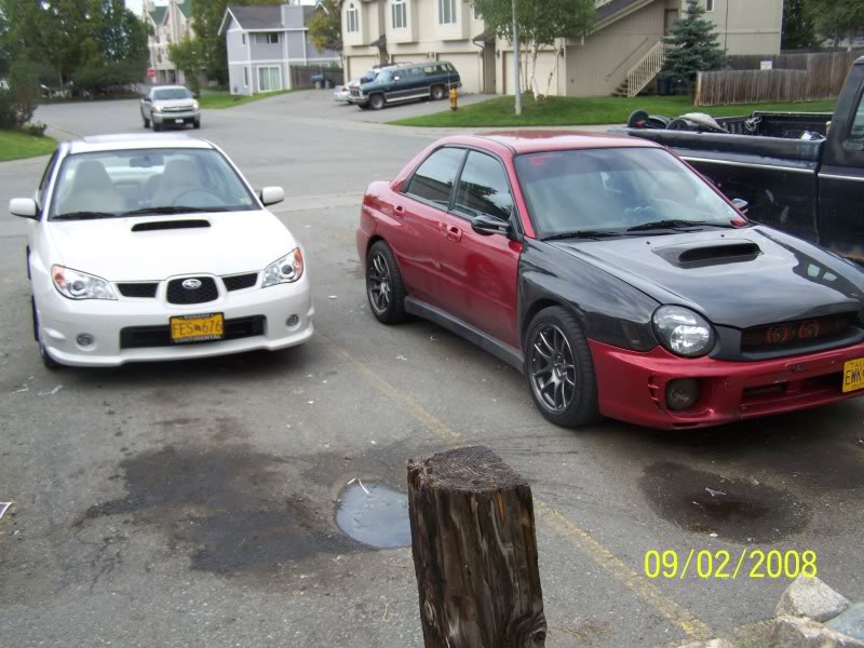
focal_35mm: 38
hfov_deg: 49.0
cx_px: 432
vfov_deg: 37.7
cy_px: 324
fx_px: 948
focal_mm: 6.3
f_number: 2.8
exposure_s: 1/320
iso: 64
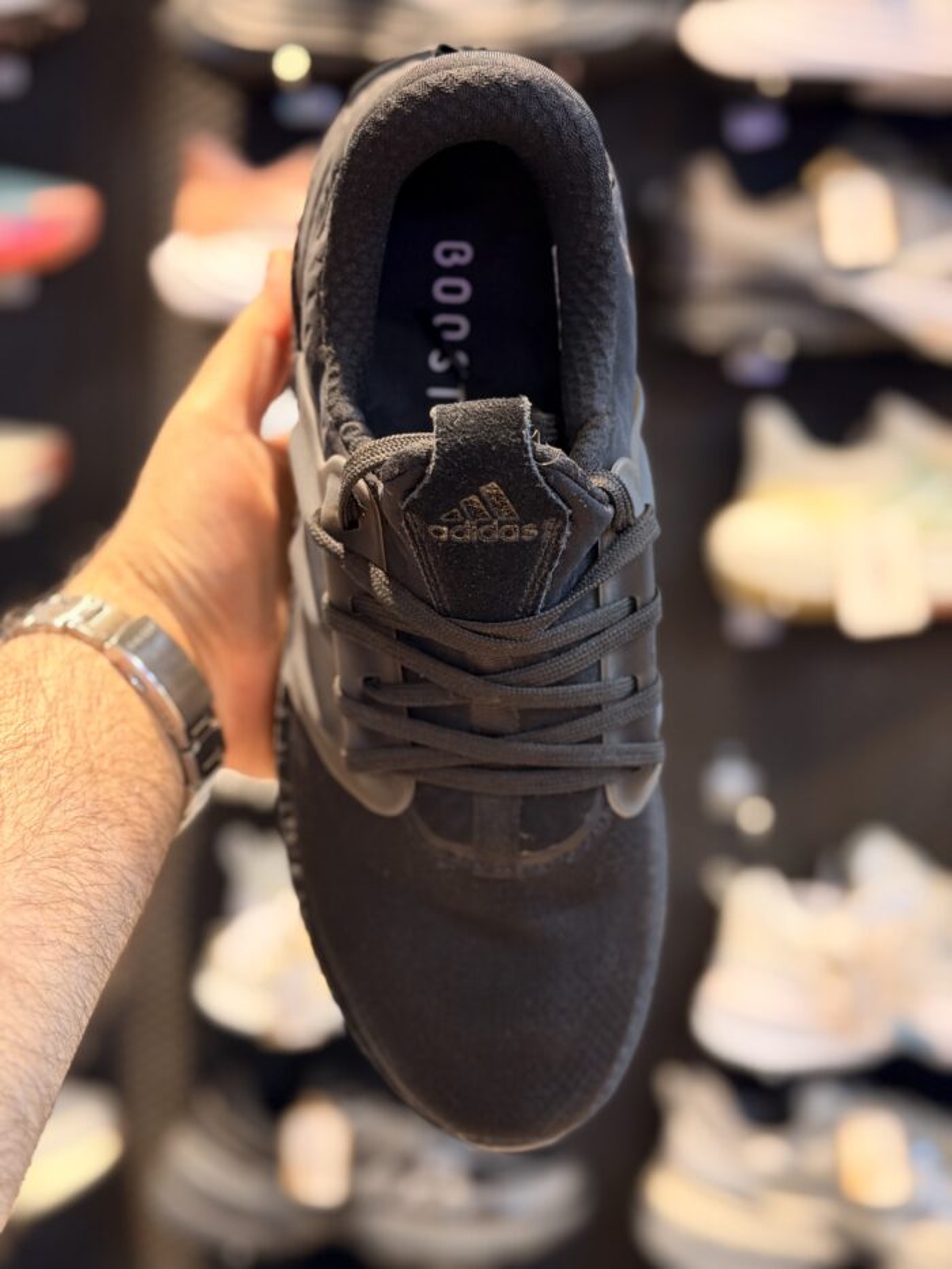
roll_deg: +0.5
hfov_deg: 30.3
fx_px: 1760
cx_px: 476
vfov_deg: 39.7
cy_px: 634
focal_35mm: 48
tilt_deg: -8.7
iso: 320
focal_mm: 6.76
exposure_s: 1/100
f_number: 1.78
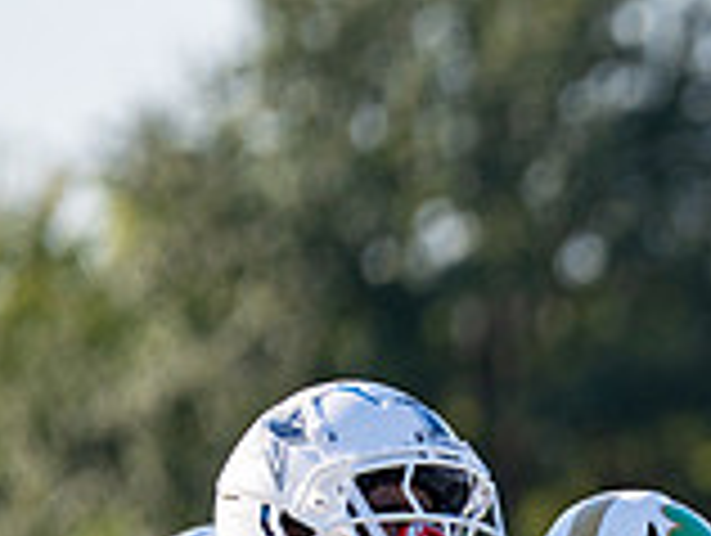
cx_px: 1408
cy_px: 715
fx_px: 20530
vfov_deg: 1.5
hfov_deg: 2.0
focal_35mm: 998
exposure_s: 1/2500
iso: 250
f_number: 2.8
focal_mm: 200
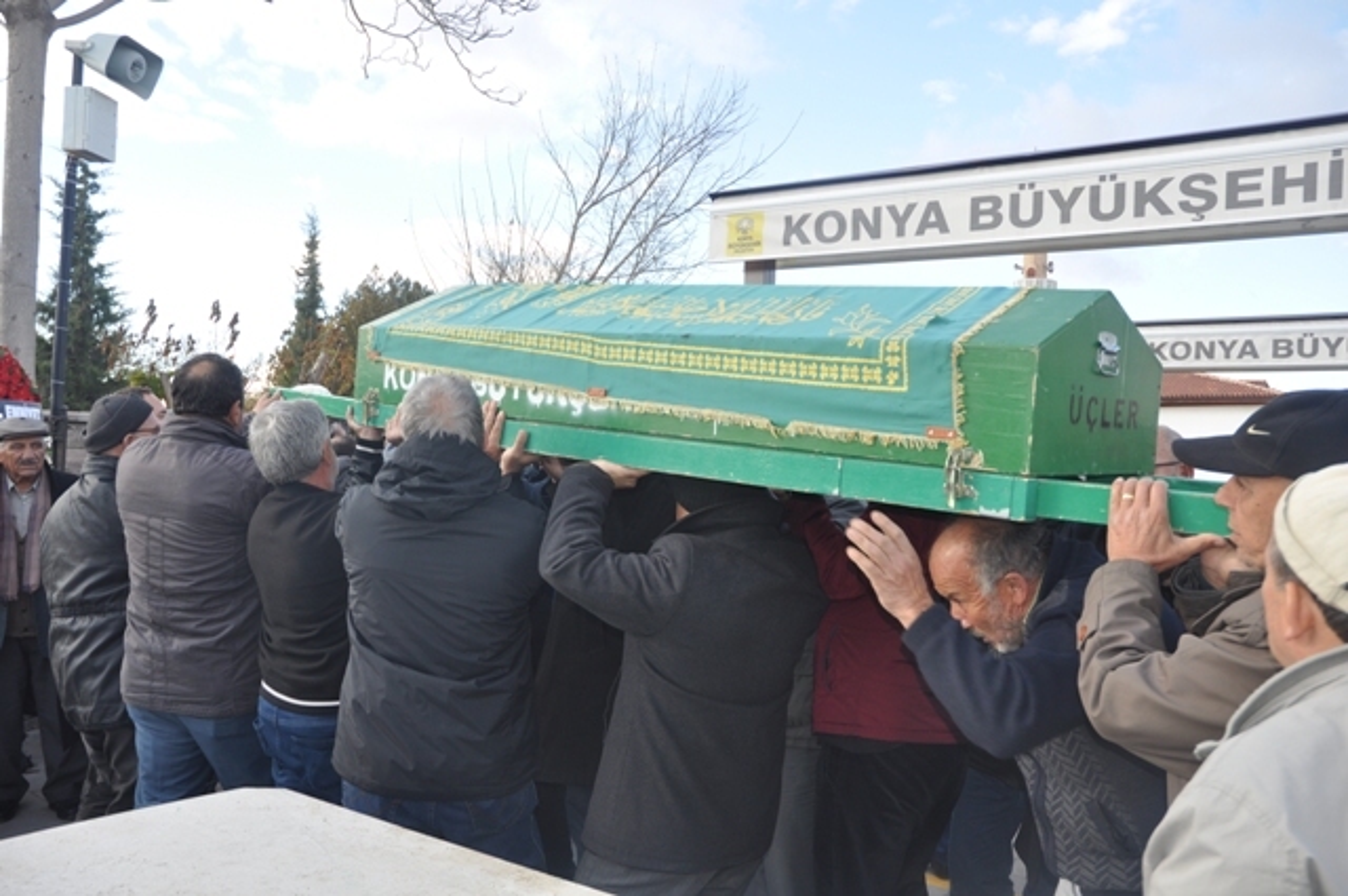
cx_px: 674
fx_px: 1234
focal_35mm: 33
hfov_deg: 57.3
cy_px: 448
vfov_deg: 39.9
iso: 200
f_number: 5
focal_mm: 22
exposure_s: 1/200
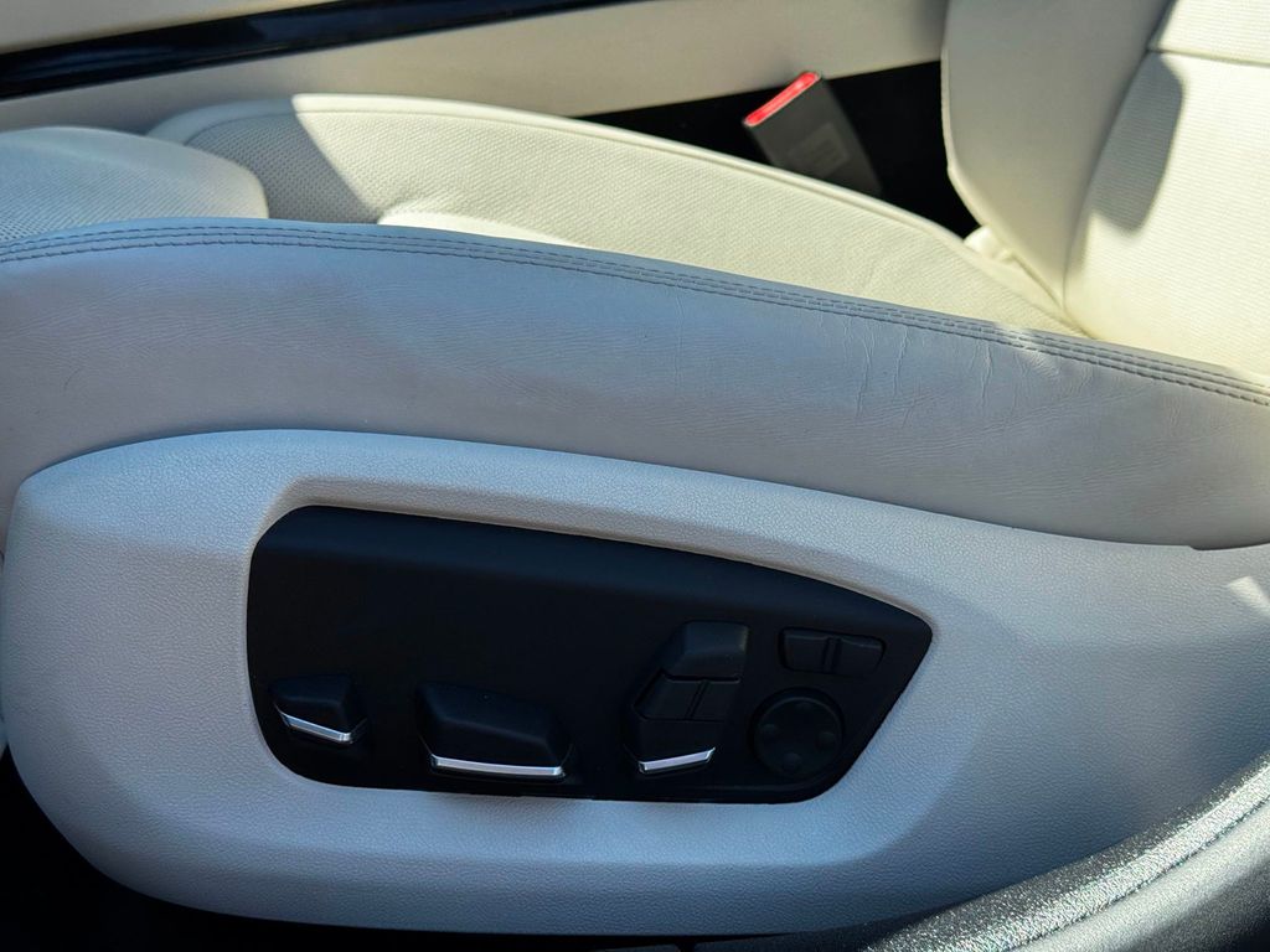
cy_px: 476
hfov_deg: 39.7
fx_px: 1761
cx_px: 635
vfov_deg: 30.3
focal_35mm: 48
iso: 64
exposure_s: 1/939
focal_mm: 6.76
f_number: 1.78
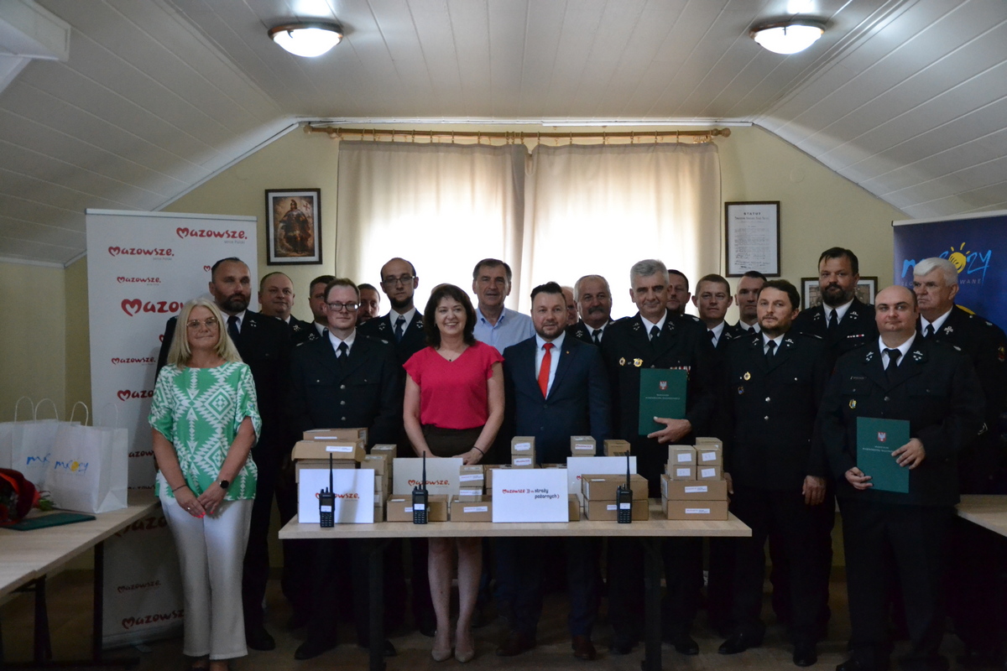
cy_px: 336
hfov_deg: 46.4
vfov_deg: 31.9
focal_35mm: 42
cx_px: 504
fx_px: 1175
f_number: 4
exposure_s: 1/160
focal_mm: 28
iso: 3200
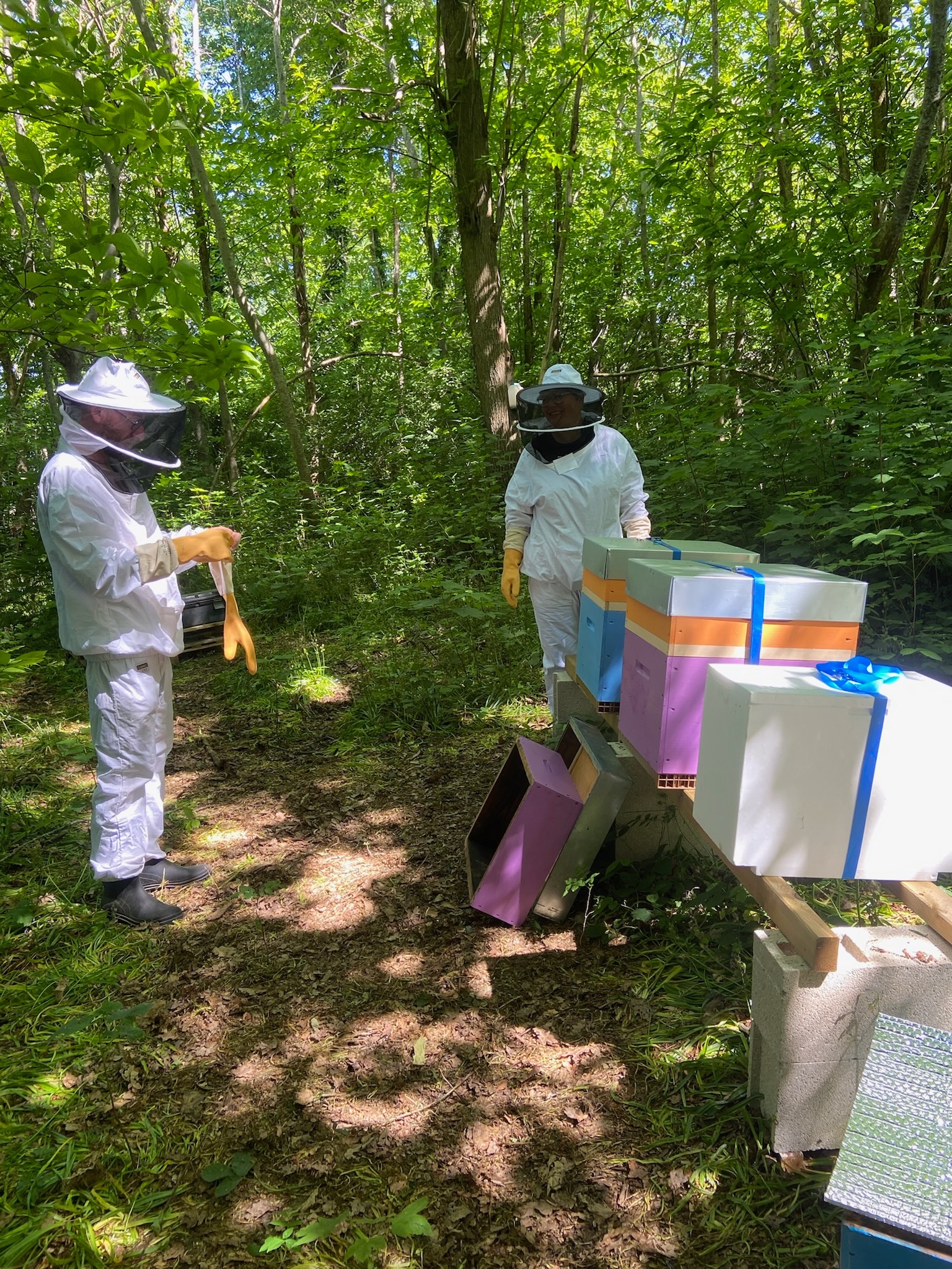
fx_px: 953
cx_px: 476
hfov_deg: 53.1
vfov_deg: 67.3
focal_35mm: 26
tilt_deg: -11.0
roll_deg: +1.1
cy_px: 634
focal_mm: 4.25
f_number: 1.8
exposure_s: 1/122
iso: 50
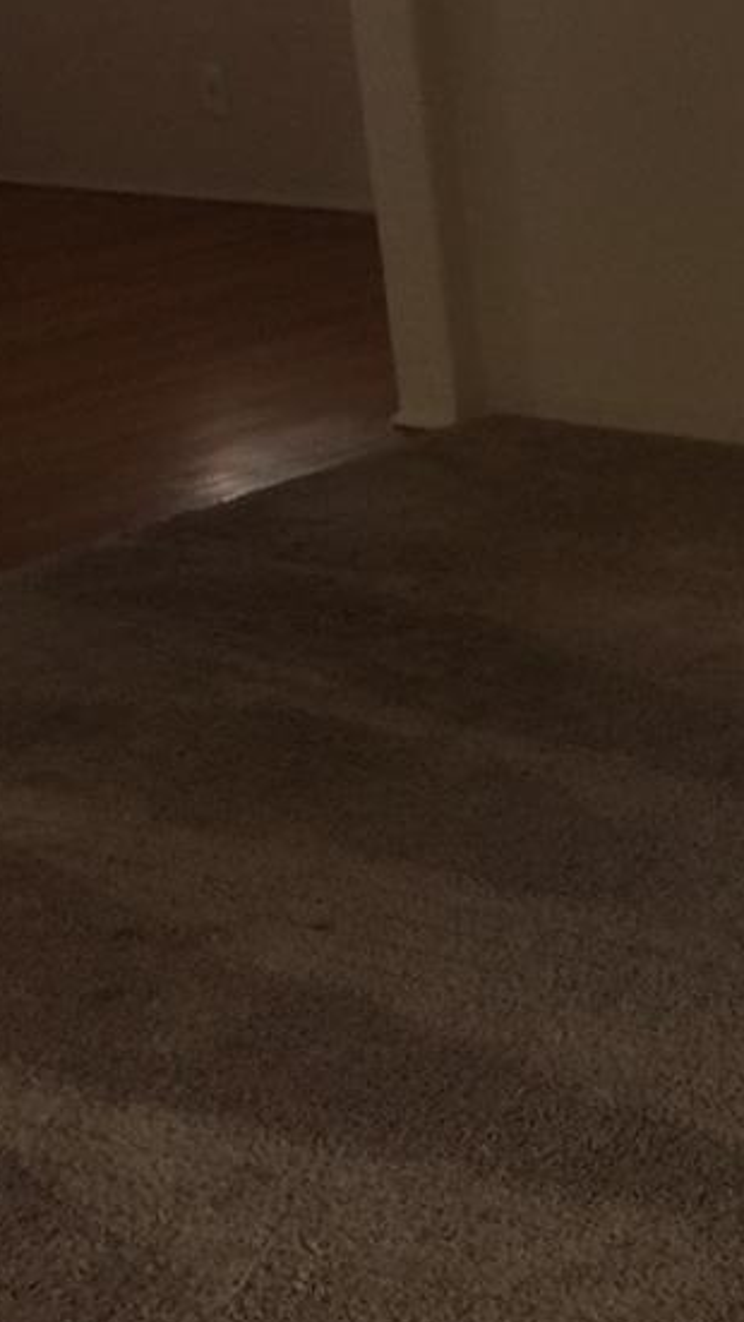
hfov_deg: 12.6
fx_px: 3016
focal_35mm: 86
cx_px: 1399
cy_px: 443
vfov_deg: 24.6
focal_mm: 4.15
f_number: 2.2
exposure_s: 1/40
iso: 40
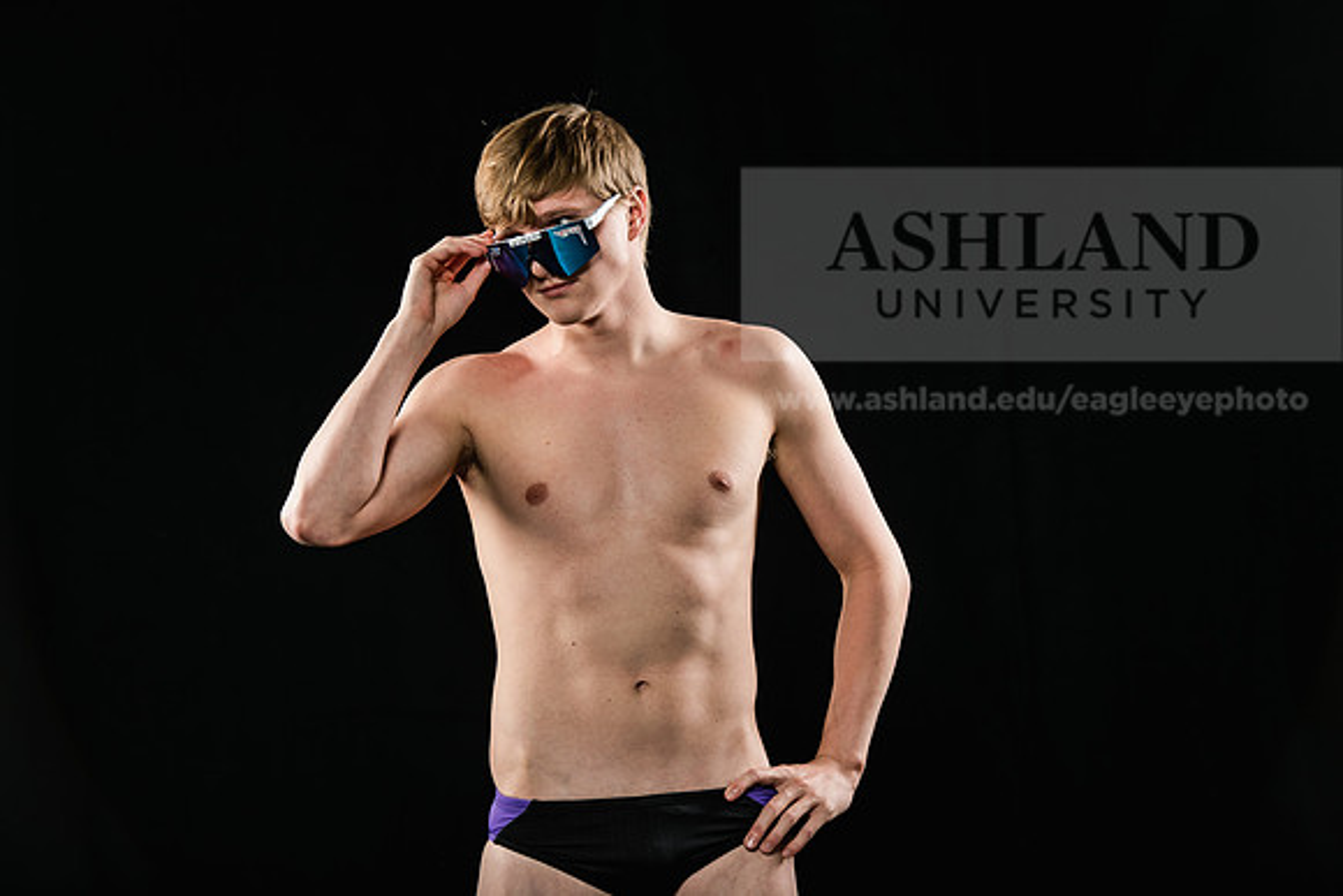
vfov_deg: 11.4
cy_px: 448
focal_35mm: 120
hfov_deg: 17.1
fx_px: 4478
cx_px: 672
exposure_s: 1/250
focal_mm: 120
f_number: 6.3
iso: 320
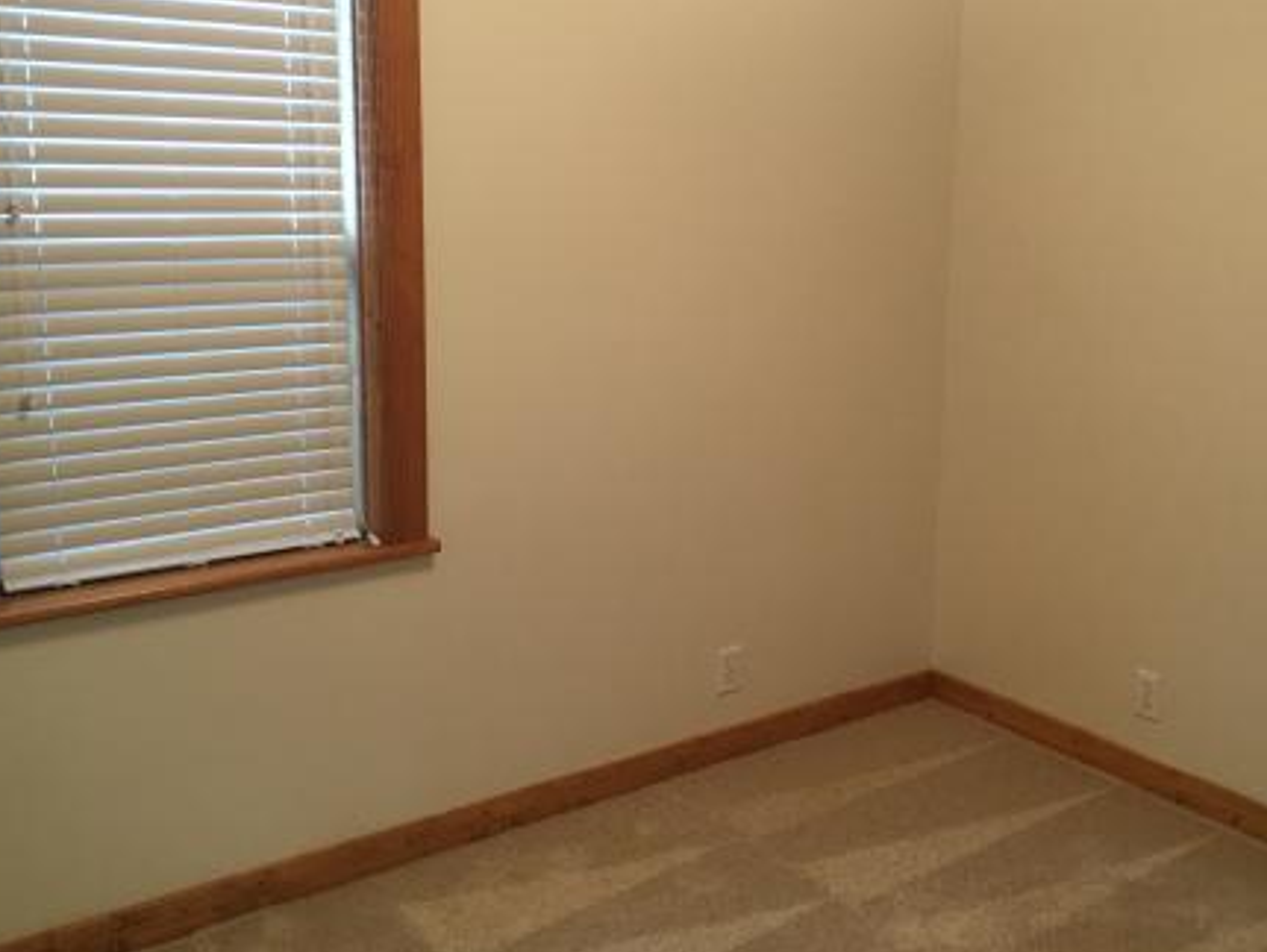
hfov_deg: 47.6
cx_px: 758
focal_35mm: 39
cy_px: 394
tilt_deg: -10.3
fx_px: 1429
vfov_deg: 36.8
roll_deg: -1.6
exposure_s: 1/15
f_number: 2.2
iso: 64
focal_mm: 4.15
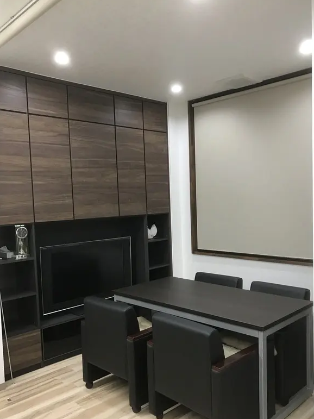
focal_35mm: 31
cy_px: 228
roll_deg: +2.6
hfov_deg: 45.4
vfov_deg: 58.3
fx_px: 375
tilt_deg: -3.6
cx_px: 167
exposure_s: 1/24
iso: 40
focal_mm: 3.99
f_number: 1.8
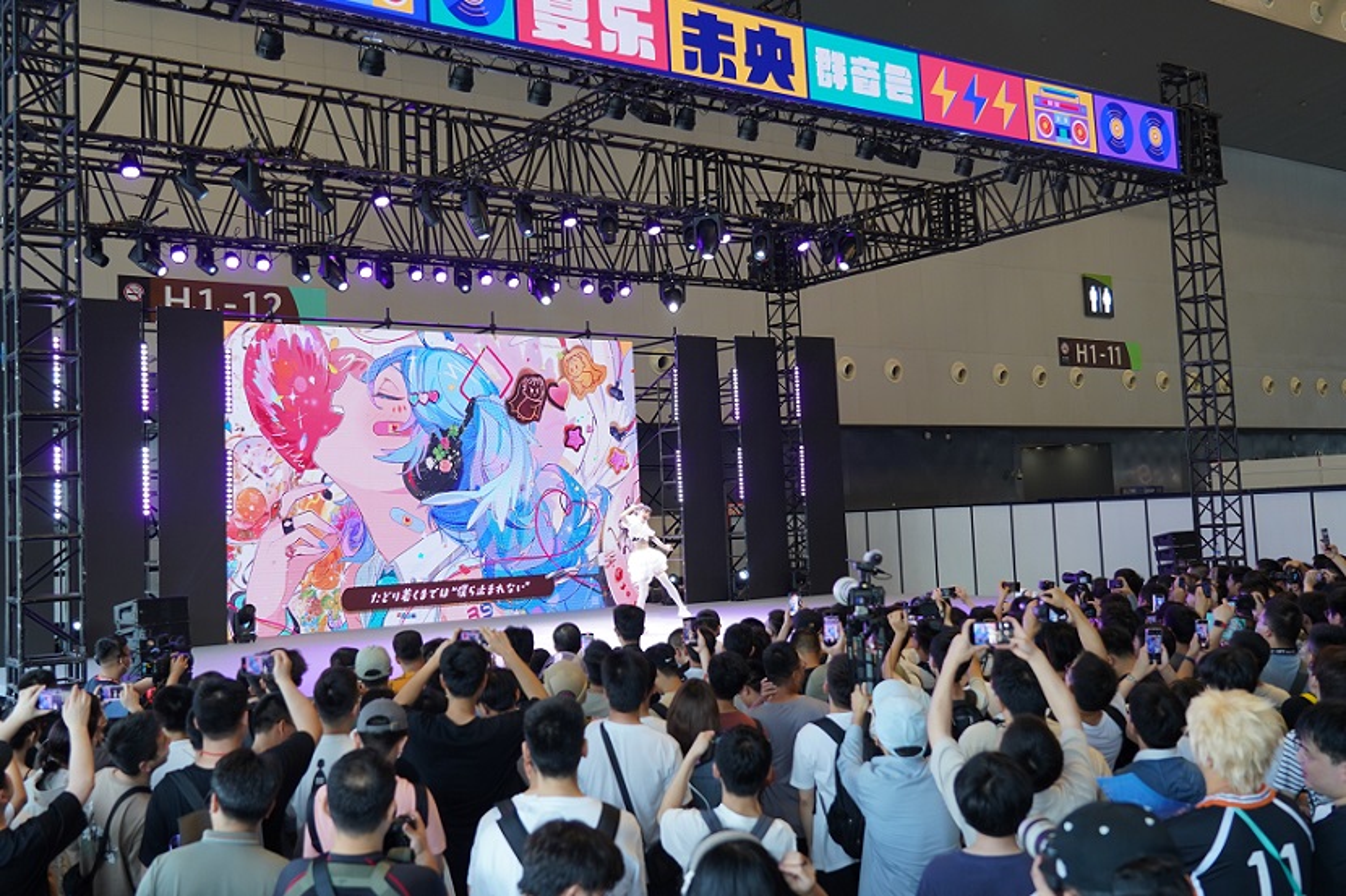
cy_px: 448
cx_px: 673
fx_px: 1196
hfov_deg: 58.7
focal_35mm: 32
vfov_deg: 41.1
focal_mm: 32
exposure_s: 1/160
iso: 640
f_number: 4
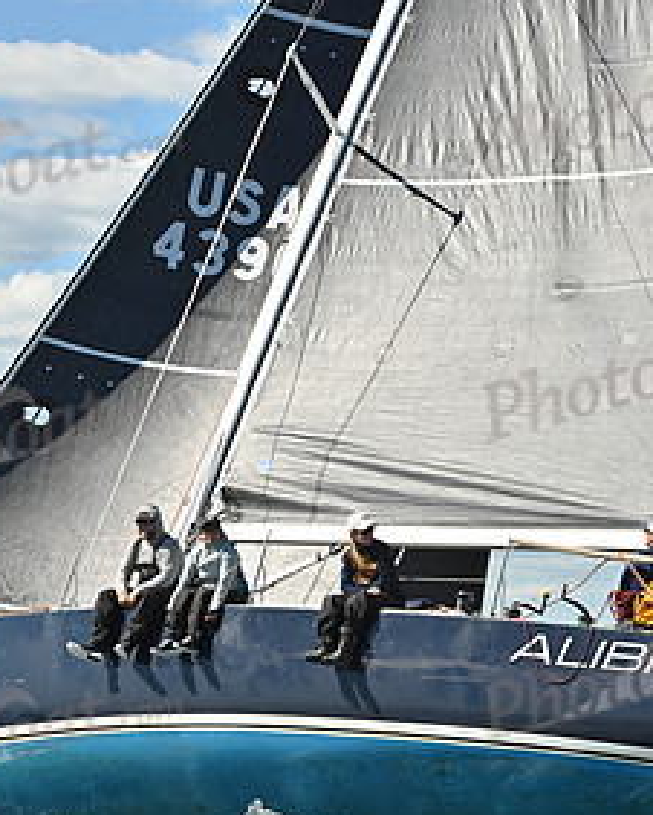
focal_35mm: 135
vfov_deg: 14.2
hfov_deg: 11.4
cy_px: 556
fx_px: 3258
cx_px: 335
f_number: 7.1
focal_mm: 70
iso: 320
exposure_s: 1/1600
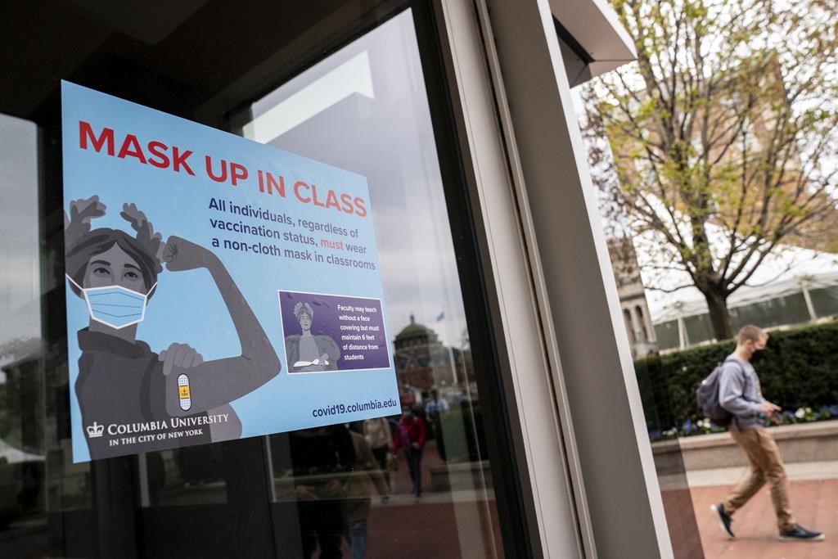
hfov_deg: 71.5
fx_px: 582
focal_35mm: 25
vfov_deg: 51.3
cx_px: 419
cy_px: 280
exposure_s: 1/640
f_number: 6.3
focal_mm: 25
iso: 800
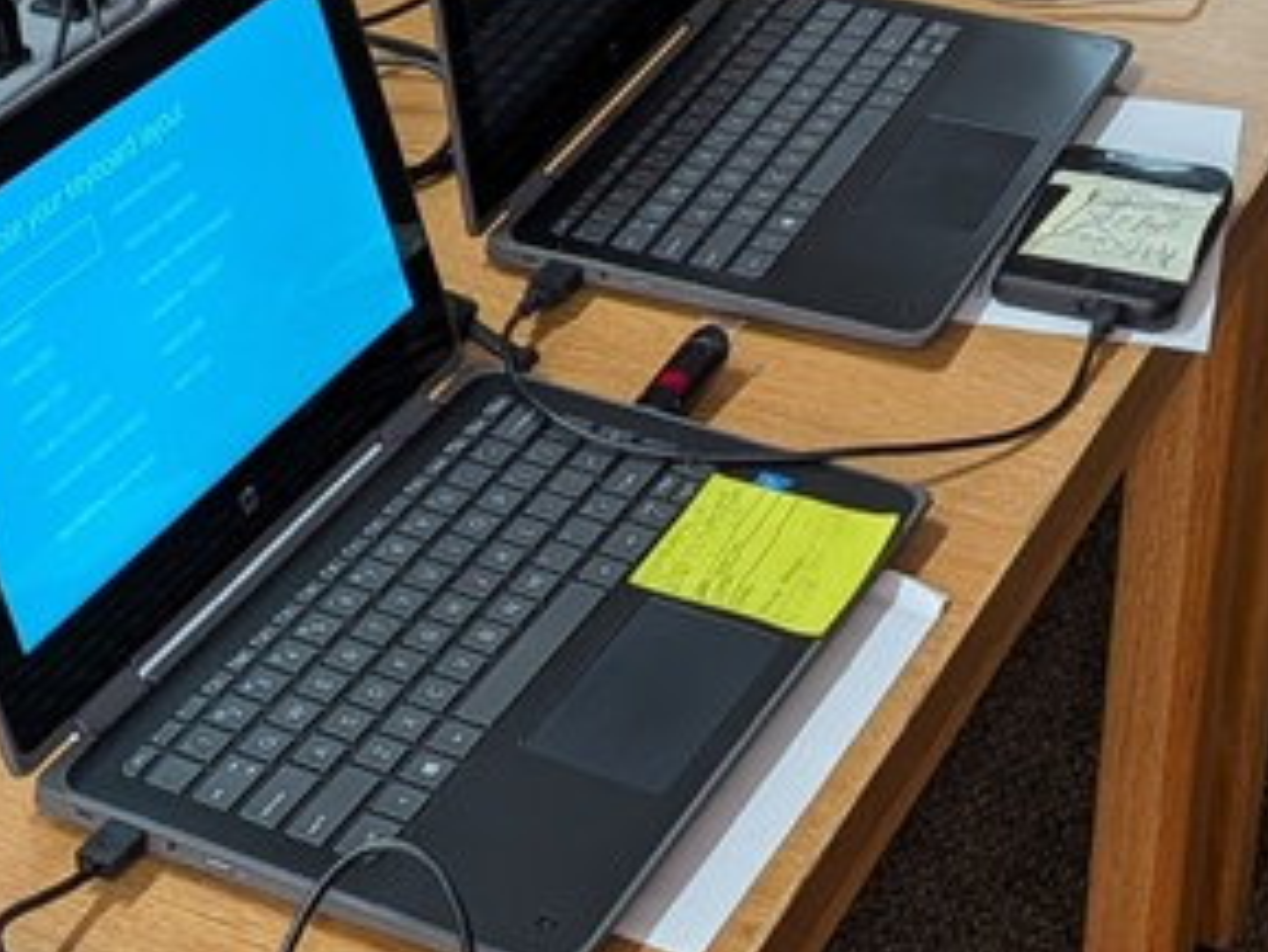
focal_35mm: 85
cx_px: 575
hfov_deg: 23.0
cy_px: 114
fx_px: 3115
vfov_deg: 17.2
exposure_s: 1/24
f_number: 1.7
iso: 139
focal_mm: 4.53
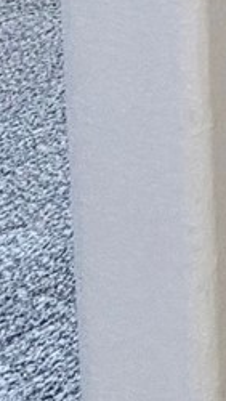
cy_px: -496
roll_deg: -1.8
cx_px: 997
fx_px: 1329
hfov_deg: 6.8
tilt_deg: -6.8
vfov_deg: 13.5
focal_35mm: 125
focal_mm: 2.22
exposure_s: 1/120
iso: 125
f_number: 2.2
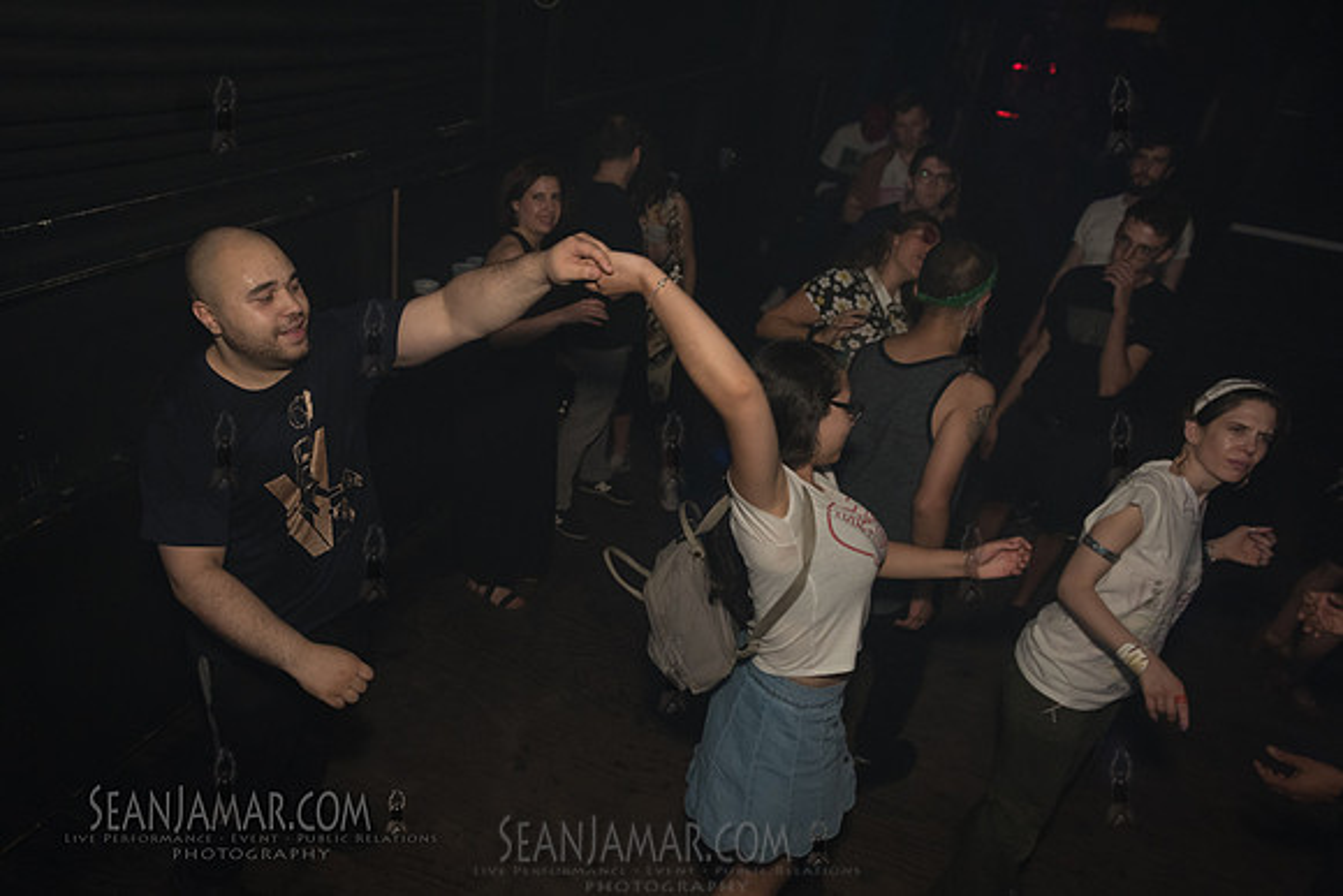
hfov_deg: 68.4
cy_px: 493
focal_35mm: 26
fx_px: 985
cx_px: 605
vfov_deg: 48.8
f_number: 3.5
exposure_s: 1/250
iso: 2000
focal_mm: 24
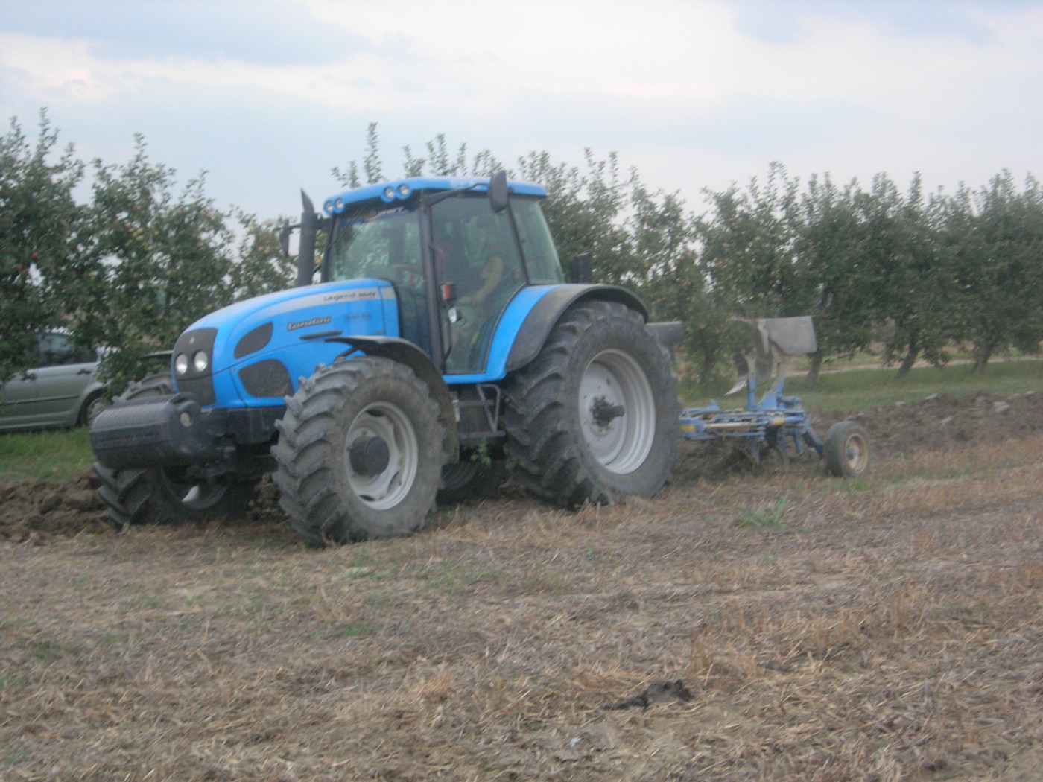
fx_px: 2169
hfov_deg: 27.0
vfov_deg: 20.4
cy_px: 391
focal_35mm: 72
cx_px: 522
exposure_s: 1/120
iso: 137
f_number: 3.7
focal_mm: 14.9
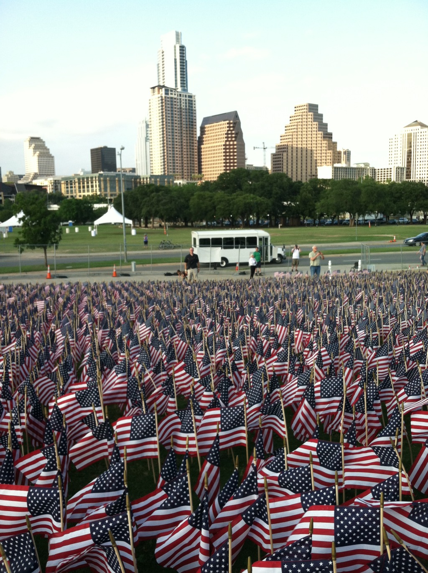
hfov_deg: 40.6
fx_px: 578
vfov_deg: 52.7
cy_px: 286
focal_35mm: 35
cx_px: 214
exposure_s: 1/293
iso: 80
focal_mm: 3.85
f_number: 2.8
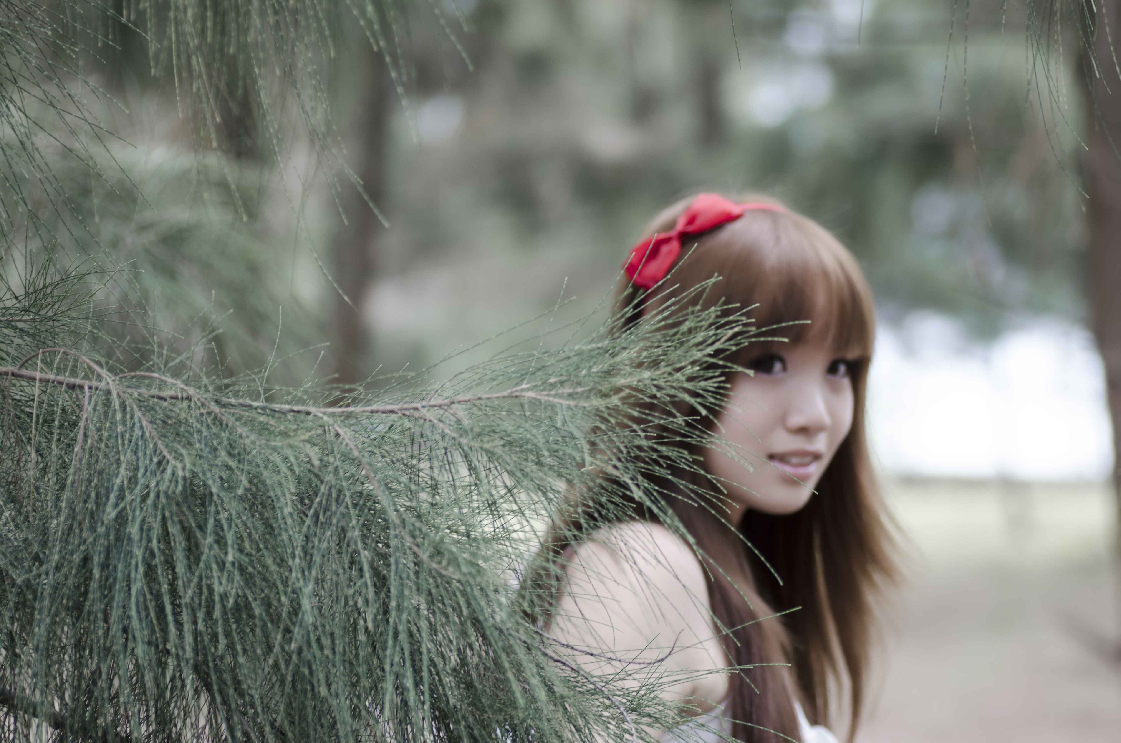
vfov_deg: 10.1
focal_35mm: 135
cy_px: 372
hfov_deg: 15.2
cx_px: 560
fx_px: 4195
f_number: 2.8
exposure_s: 1/160
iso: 100
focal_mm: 90
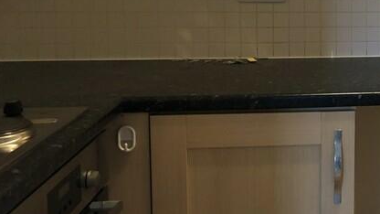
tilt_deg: -5.3
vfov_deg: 16.0
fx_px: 756
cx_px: 464
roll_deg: -1.0
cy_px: 33
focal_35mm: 75
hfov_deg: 25.2
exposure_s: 1/17
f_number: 1.8
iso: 80
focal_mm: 3.99
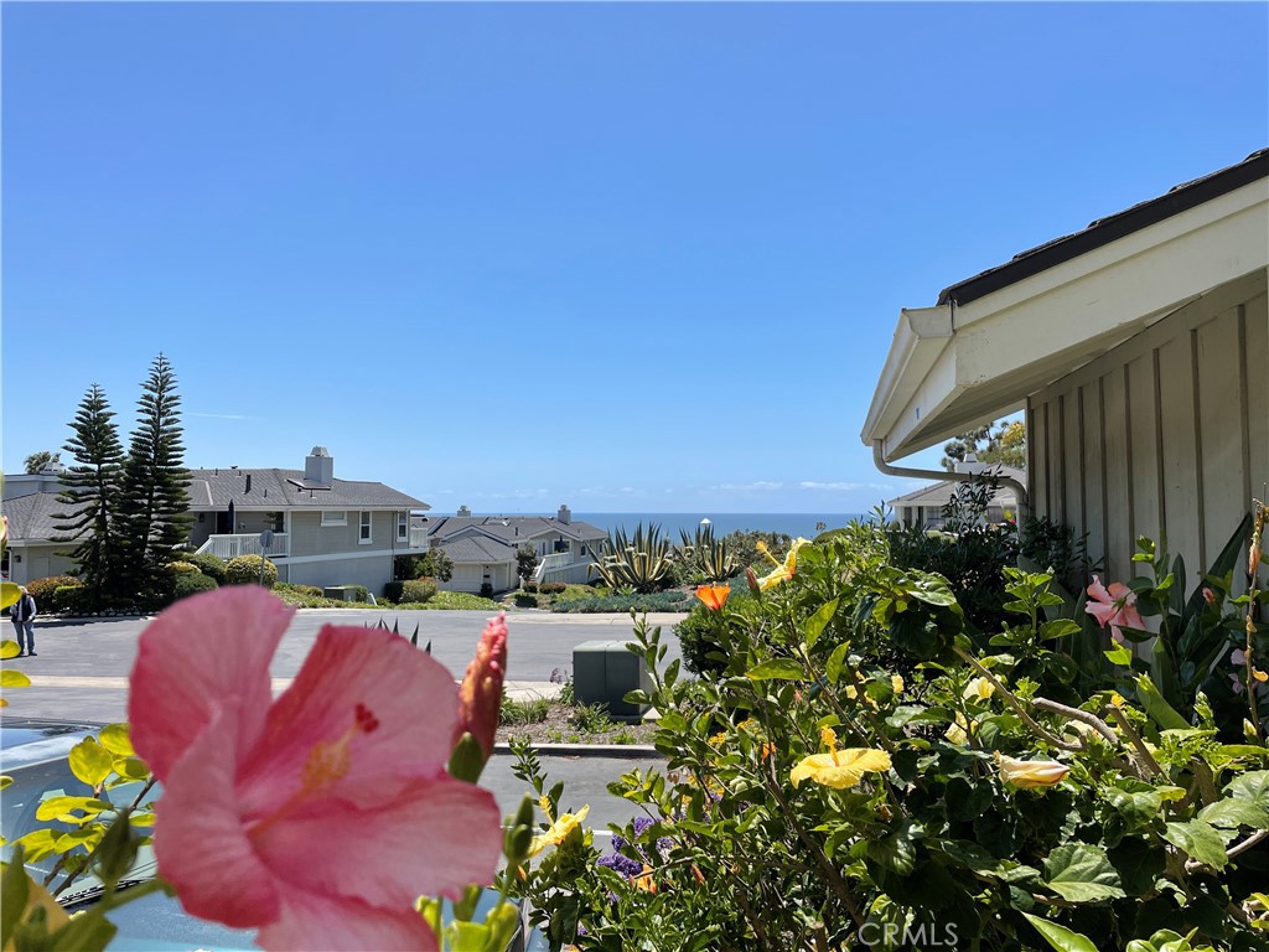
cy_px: 476
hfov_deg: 67.3
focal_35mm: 26
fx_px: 953
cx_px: 634
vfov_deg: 53.1
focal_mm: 4.2
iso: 32
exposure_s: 1/4464
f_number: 1.6
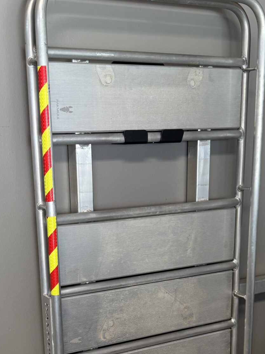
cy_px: 303
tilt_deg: -17.4
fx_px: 561
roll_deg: +1.2
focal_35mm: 55
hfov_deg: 26.5
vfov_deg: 33.5
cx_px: 107
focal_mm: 6.76
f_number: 1.78
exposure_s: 1/60
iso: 200
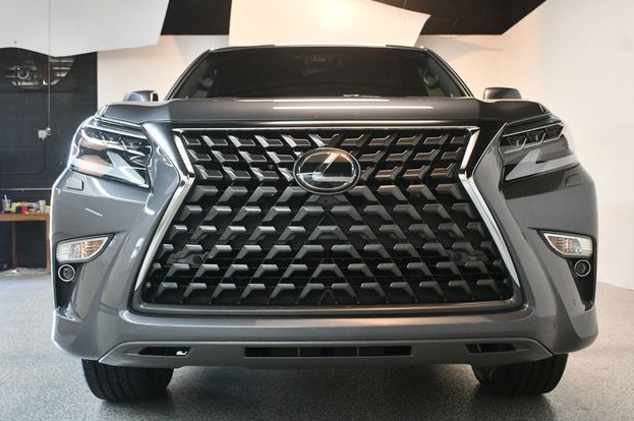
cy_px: 205
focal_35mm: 37
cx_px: 320
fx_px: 651
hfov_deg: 51.9
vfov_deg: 35.9
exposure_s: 1/125
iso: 2800
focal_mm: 24
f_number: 3.8
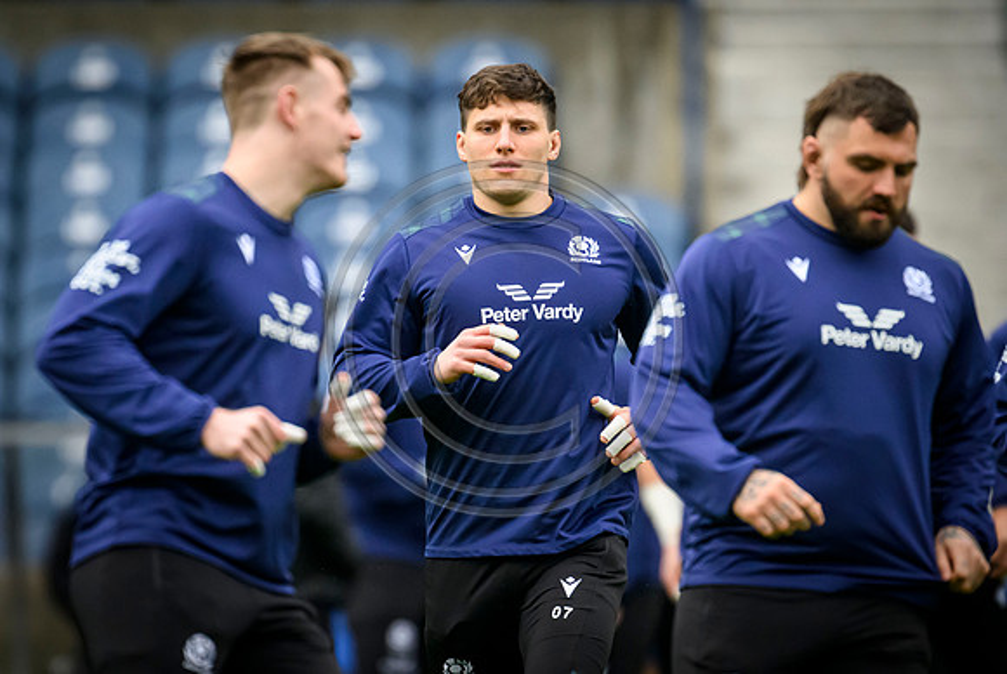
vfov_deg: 1.3
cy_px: 406
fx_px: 30554
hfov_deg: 1.9
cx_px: 493
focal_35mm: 1091
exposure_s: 1/1250
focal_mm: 784
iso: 6400
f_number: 5.6
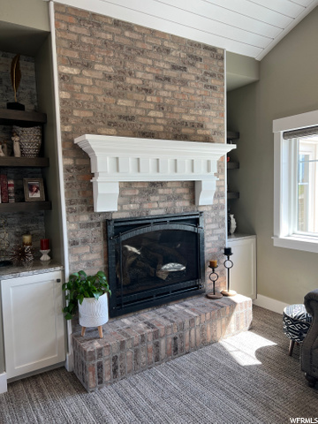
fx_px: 318
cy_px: 212
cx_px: 159
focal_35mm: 26
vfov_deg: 67.3
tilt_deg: -4.9
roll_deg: +0.5
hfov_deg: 53.1
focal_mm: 5.7
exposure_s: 1/128
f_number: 1.5
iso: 32
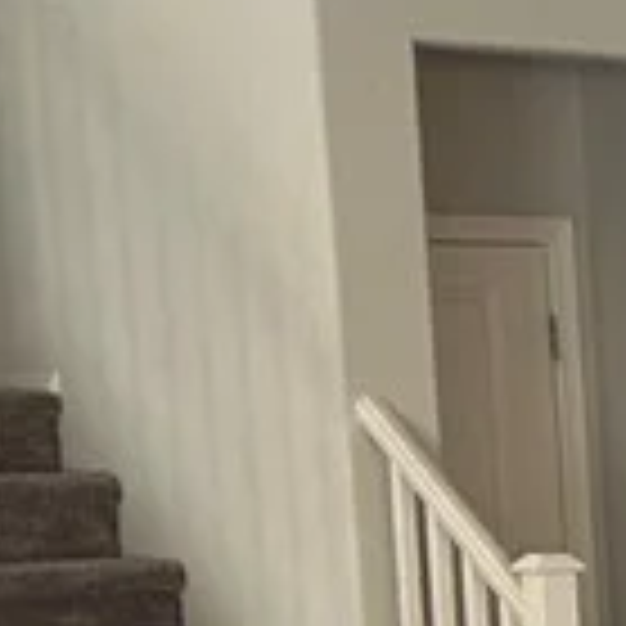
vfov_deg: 10.2
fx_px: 3458
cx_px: 2279
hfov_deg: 7.8
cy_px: 739
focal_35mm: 169
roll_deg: +1.7
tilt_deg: -6.3
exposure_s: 1/60
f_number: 1.5
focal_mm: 5.7
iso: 125
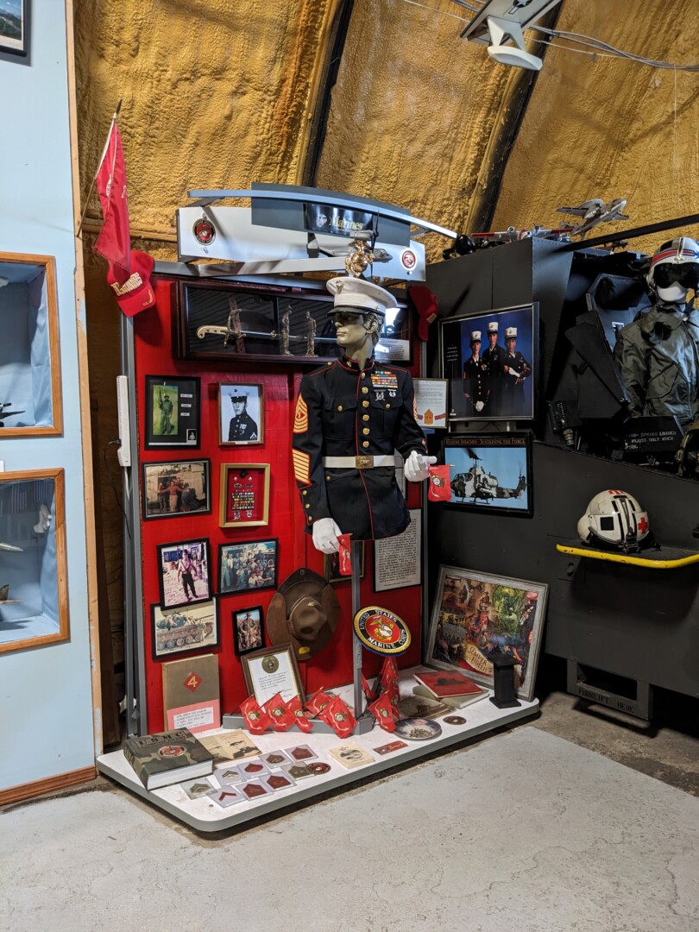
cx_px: 350
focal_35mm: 27
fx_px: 727
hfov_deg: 51.4
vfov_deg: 65.3
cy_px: 466
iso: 170
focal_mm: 4.38
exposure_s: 1/24
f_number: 1.73
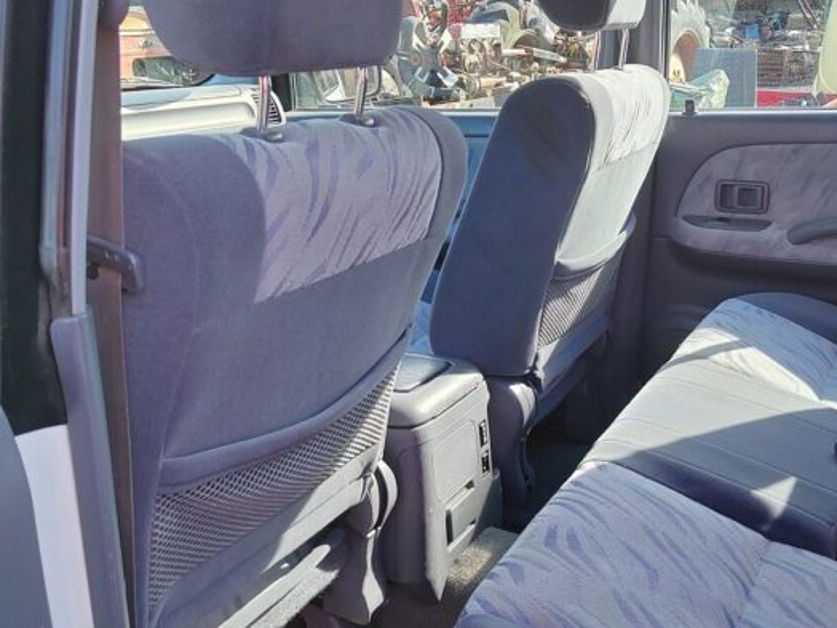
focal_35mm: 41
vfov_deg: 35.0
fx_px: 991
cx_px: 562
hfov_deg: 45.0
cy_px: 368
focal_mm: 5.52
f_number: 1.9
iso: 100
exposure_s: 1/250
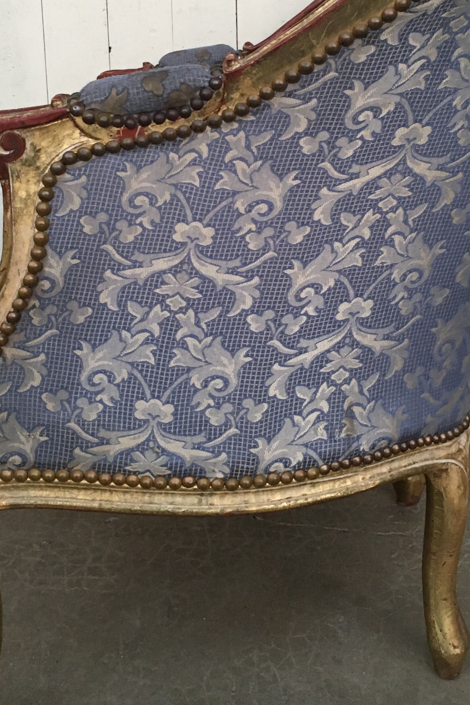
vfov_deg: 39.8
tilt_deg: -12.0
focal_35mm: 49
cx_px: 239
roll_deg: +1.0
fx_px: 959
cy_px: 227
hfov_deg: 27.5
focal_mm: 4.15
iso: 200
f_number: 2.2
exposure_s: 1/33
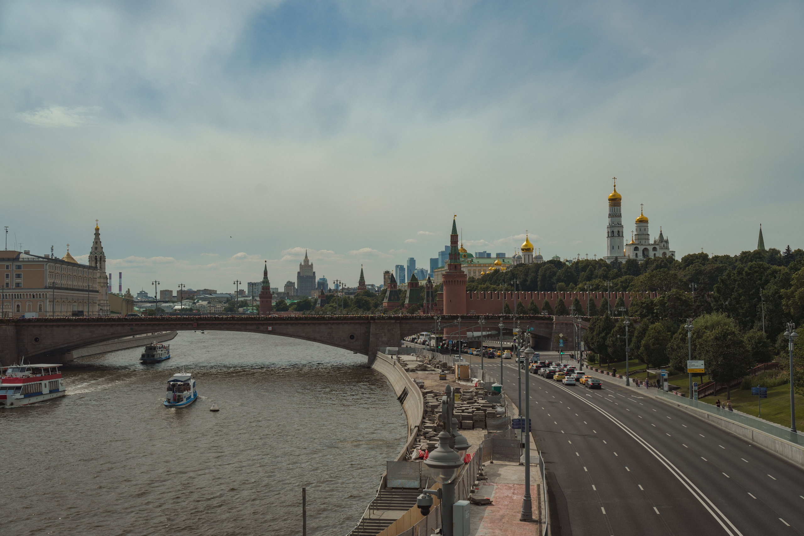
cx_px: 402
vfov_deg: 30.5
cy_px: 268
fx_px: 983
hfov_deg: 44.5
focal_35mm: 44
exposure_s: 1/400
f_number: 5
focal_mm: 44
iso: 100
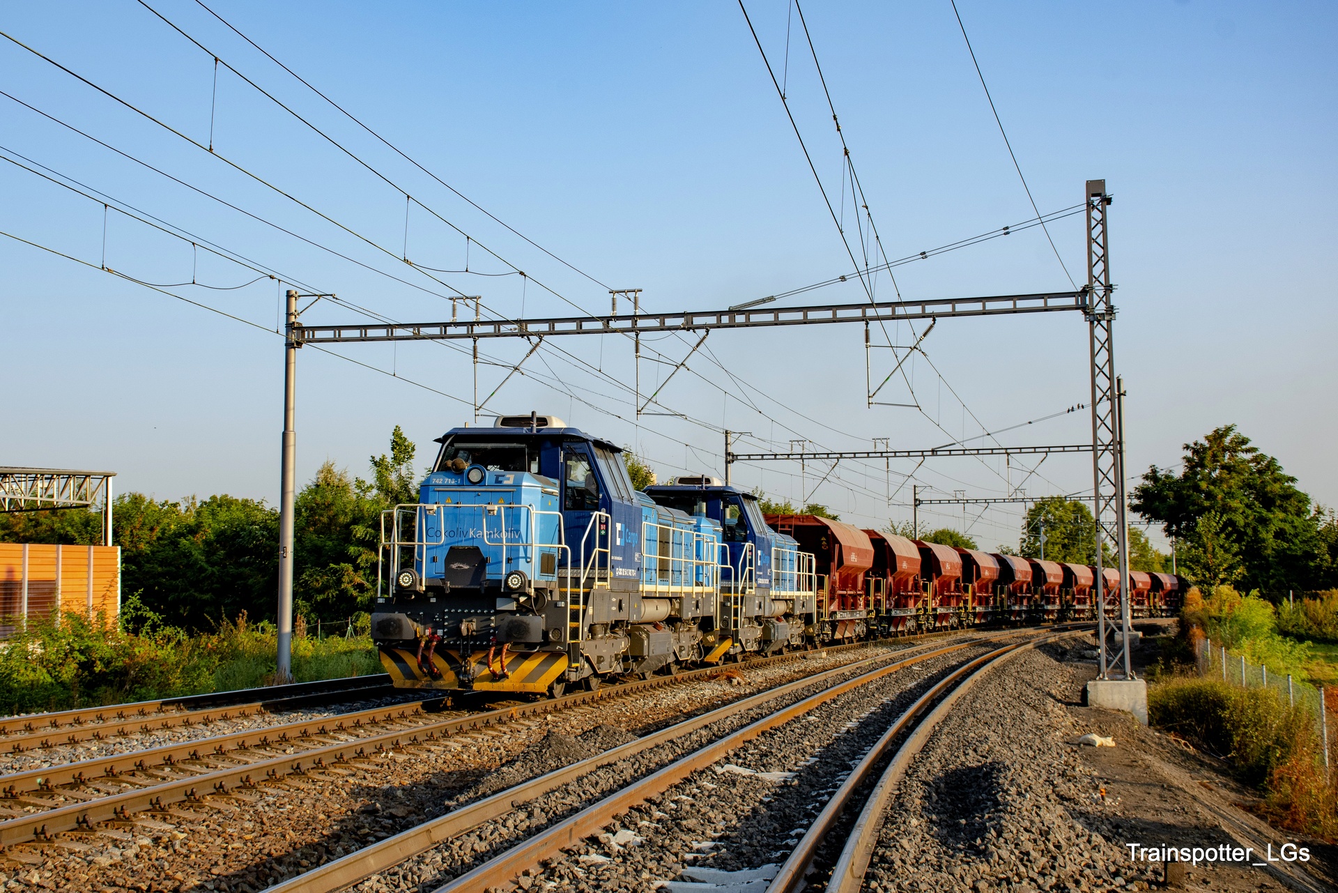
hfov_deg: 41.1
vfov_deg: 28.1
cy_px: 446
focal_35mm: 48
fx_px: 1784
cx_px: 669
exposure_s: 1/350
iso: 250
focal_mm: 32
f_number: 8
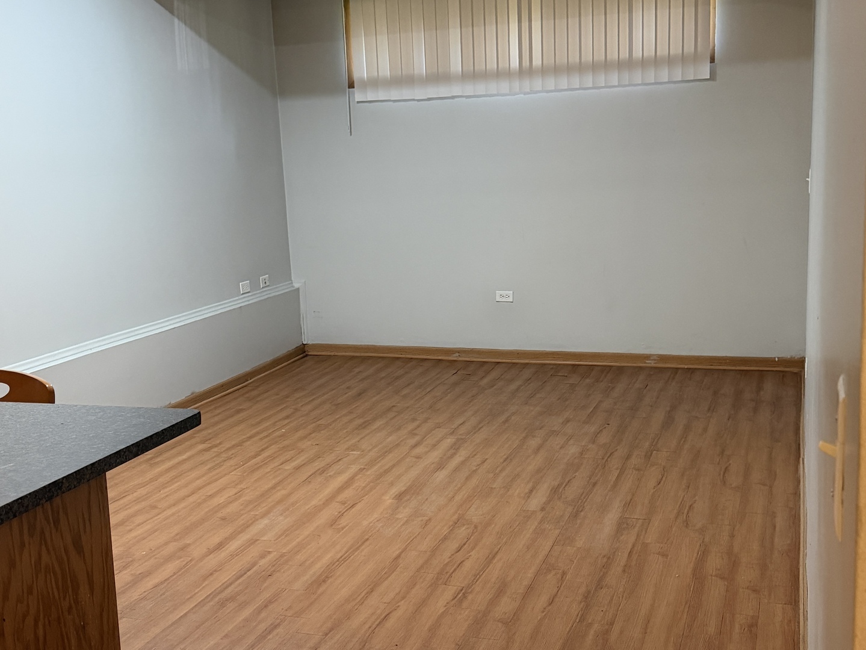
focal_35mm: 24
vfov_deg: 56.8
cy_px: 325
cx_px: 433
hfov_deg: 71.6
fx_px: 601
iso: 500
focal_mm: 6.76
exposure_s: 1/60
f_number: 1.78
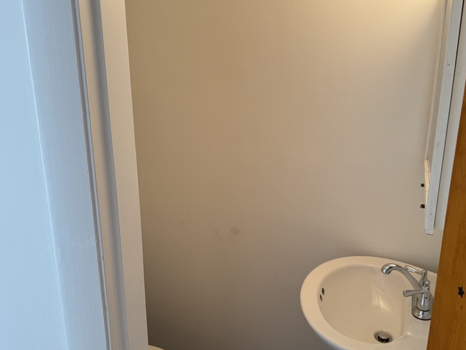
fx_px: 431
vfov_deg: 44.2
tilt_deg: -18.8
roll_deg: -1.5
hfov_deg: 56.4
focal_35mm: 32
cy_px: 181
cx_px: 278
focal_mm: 6.76
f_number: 1.78
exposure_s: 1/120
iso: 100
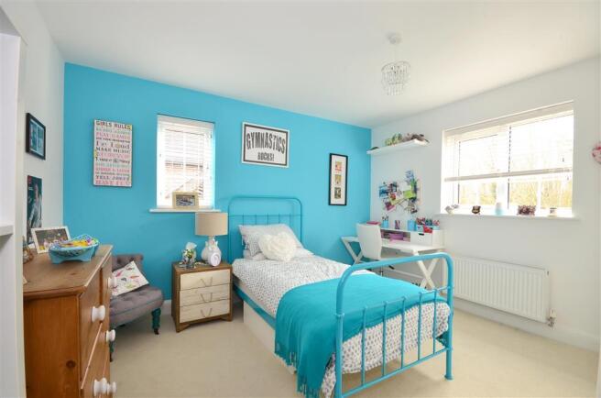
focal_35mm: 15
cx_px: 300
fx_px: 250
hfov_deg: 100.5
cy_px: 199
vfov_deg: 77.0
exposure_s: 1/10
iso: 640
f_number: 11
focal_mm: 10
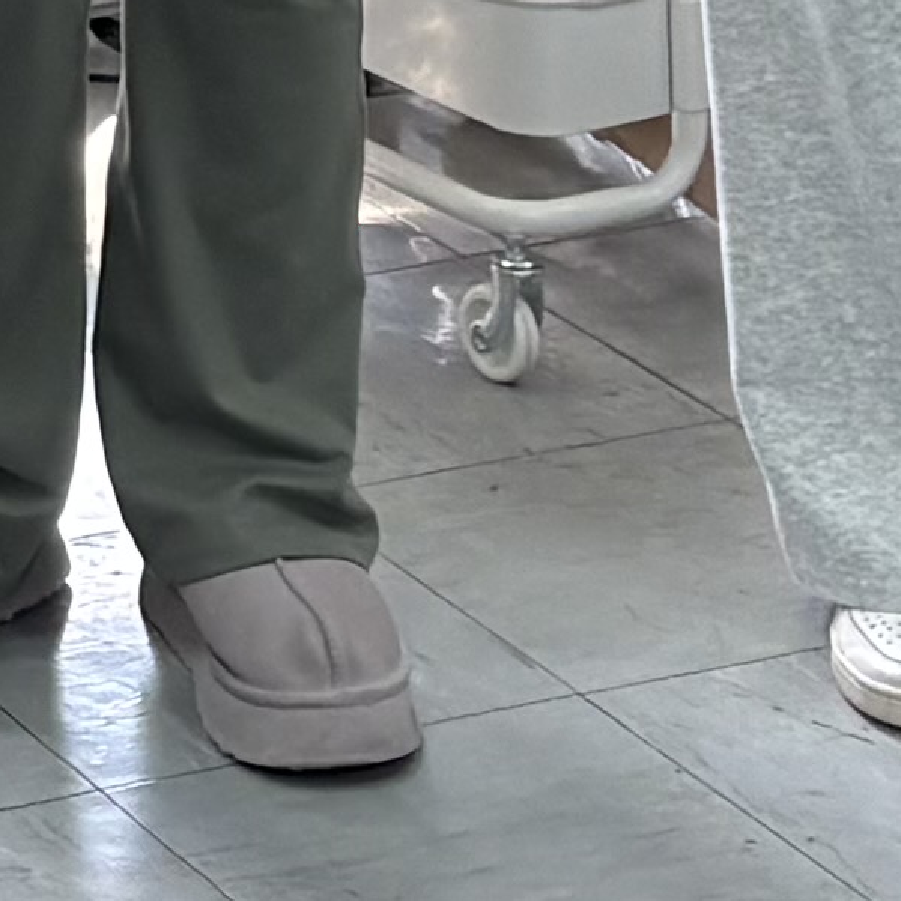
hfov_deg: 7.6
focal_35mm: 219
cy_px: -1790
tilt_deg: -2.4
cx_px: -1053
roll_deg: +2.7
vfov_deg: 7.1
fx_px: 6449
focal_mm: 5.96
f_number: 1.6
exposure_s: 1/100
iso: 80
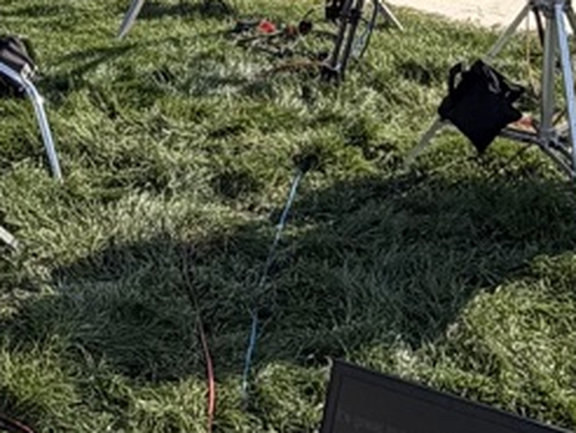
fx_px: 1516
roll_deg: +0.1
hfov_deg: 21.5
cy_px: -206
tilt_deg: -9.3
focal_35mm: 91
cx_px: 232
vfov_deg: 15.1
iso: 32
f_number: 2.2
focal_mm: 2.22
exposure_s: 1/770
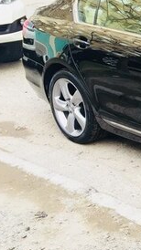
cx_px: 292
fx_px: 505
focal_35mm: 76
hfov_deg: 13.4
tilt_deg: -21.5
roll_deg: -0.2
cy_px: 137
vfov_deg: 27.9
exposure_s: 1/50
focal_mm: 4.15
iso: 40
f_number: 2.2
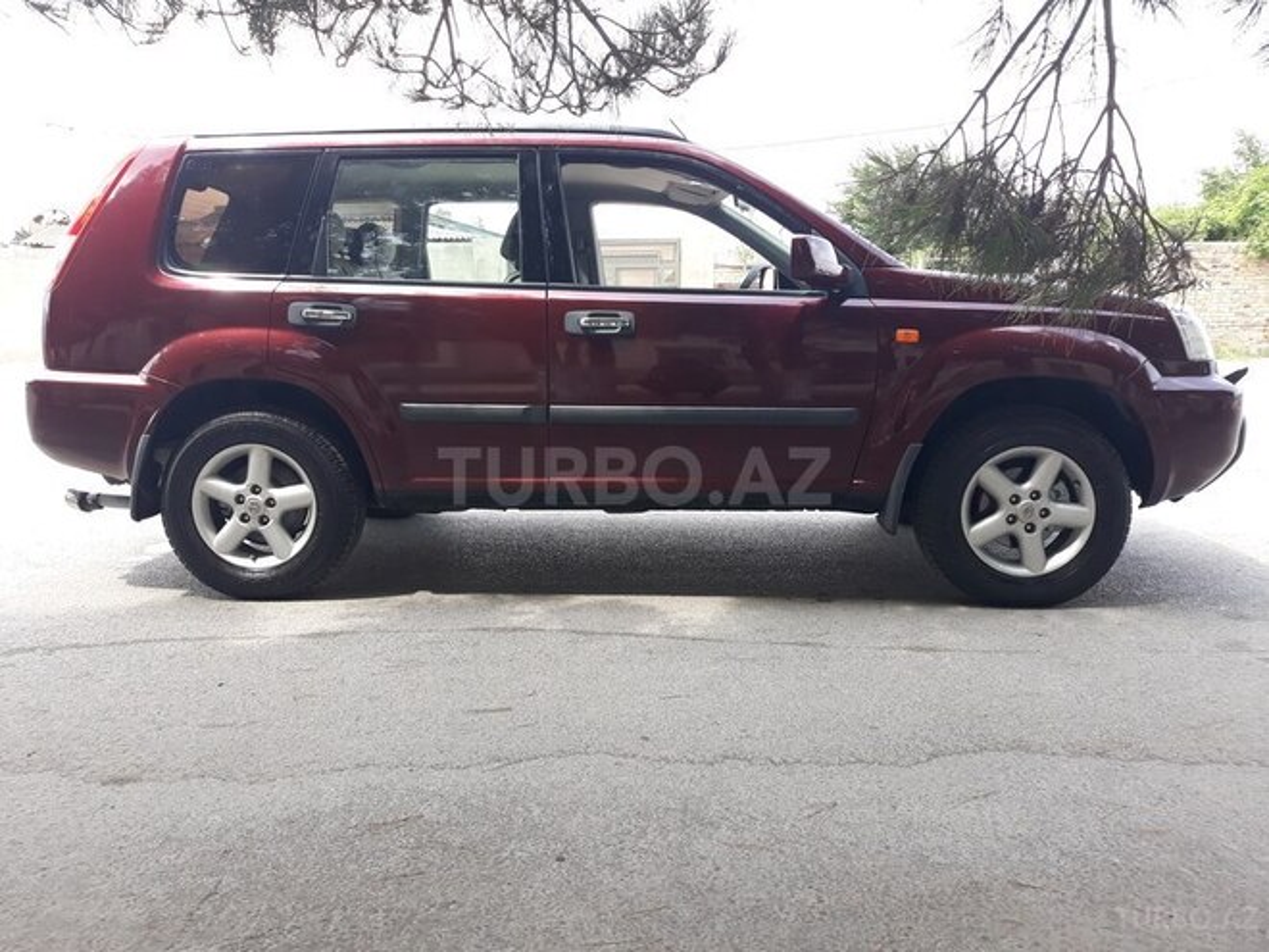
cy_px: 476
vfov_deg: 51.4
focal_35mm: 27
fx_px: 990
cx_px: 634
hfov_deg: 65.3
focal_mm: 3.71
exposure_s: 1/264
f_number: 1.7
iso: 40
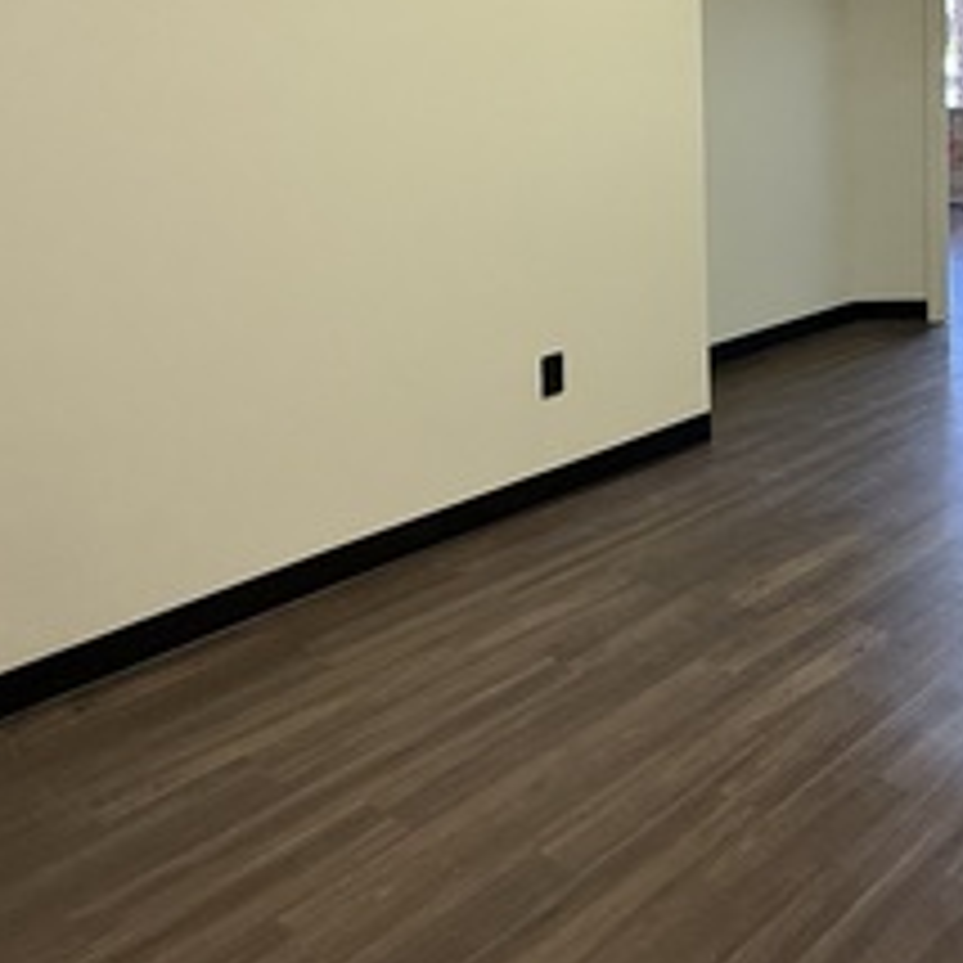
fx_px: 1165
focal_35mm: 37
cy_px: 112
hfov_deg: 41.6
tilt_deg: -3.5
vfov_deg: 41.7
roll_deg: -0.2
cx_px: 855
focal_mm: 2.22
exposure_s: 1/120
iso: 250
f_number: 2.2
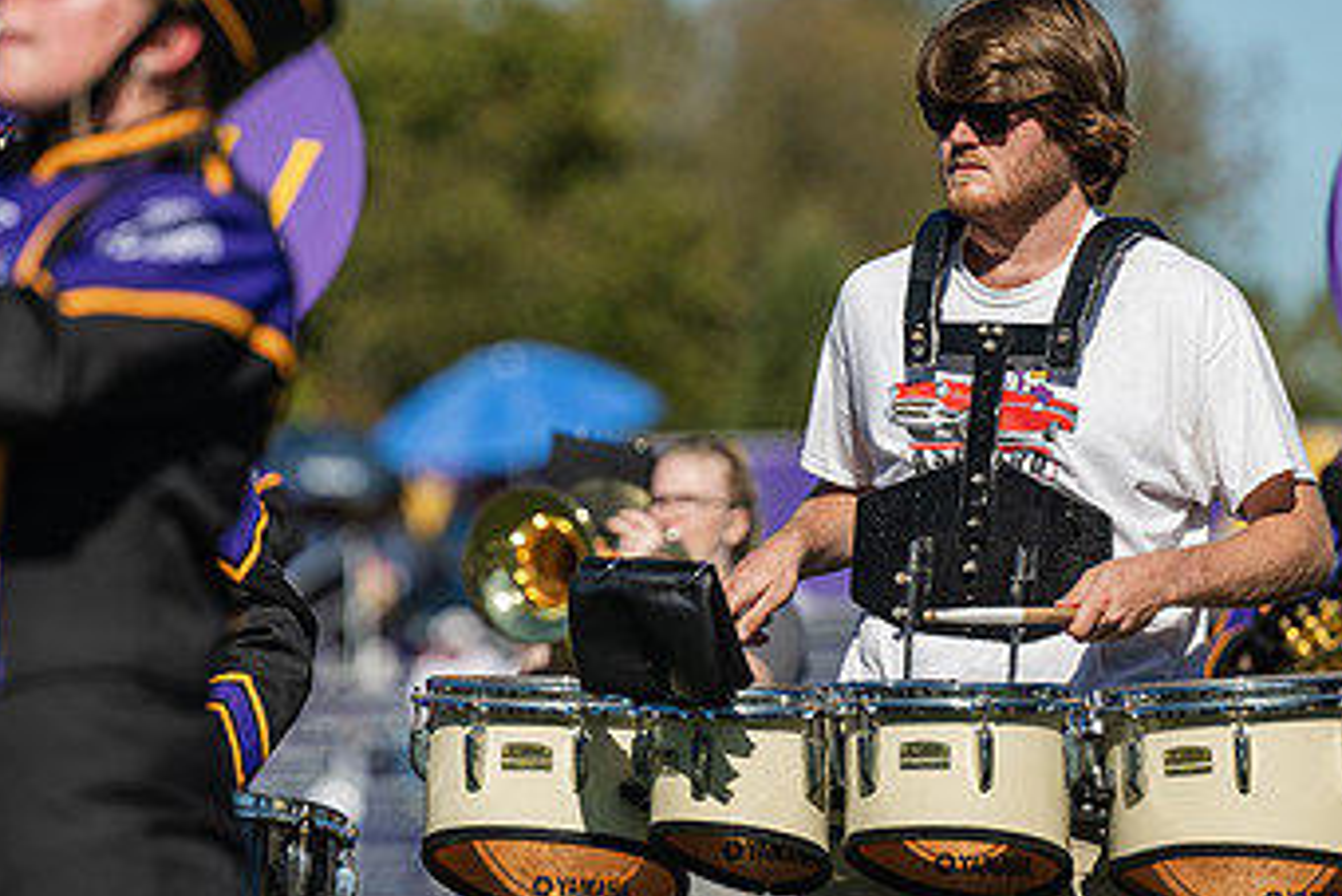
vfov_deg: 4.5
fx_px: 11449
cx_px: 718
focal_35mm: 307
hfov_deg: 6.7
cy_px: 278
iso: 80
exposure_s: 1/1600
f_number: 3.2
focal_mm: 180
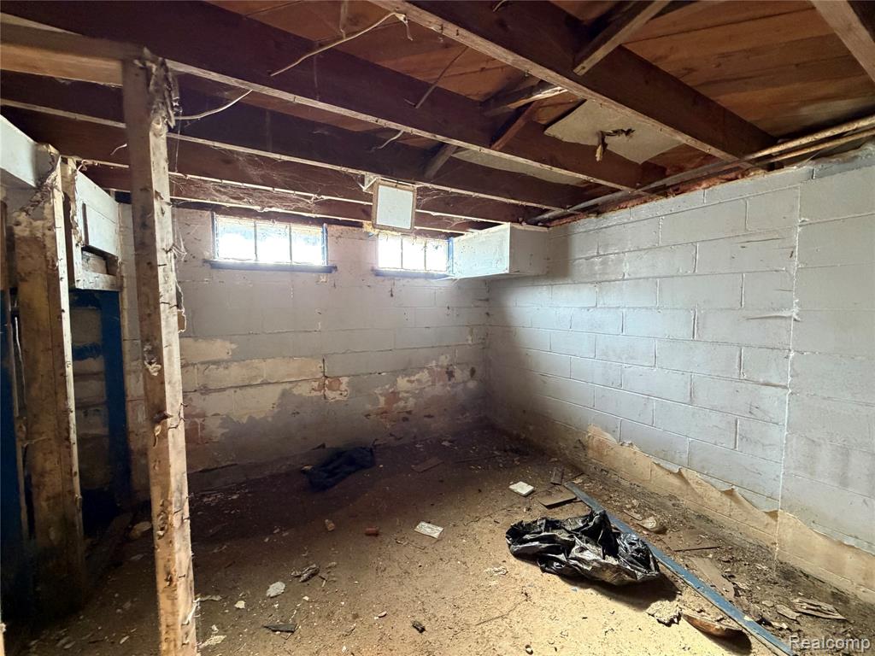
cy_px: 328
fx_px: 354
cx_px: 438
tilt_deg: -1.8
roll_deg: +2.3
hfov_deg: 102.1
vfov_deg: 85.7
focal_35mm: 14
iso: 500
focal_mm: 2.22
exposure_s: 1/60
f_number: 2.2
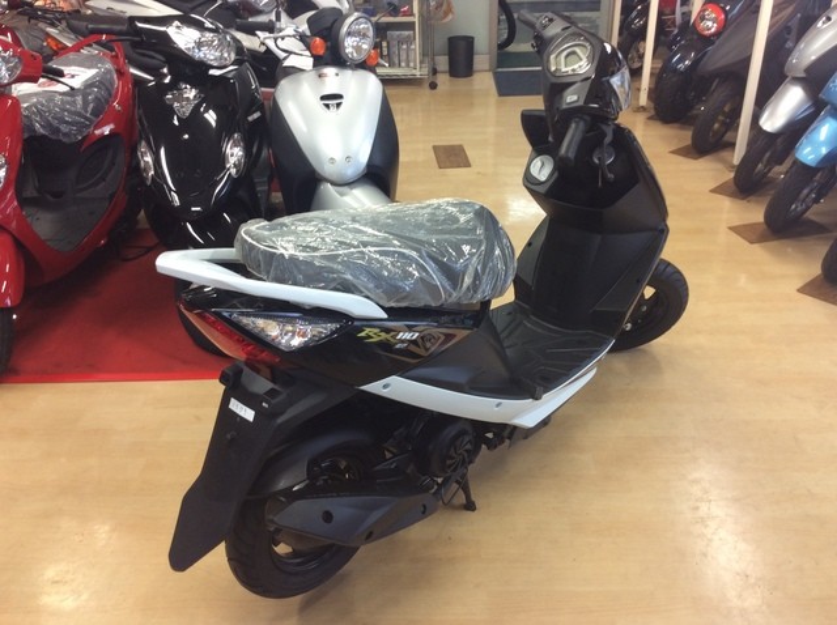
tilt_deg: -29.5
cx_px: 418
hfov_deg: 56.9
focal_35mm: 32
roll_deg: +2.6
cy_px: 312
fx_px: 773
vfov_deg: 44.1
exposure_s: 1/24
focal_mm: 3.3
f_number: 2.4
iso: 40
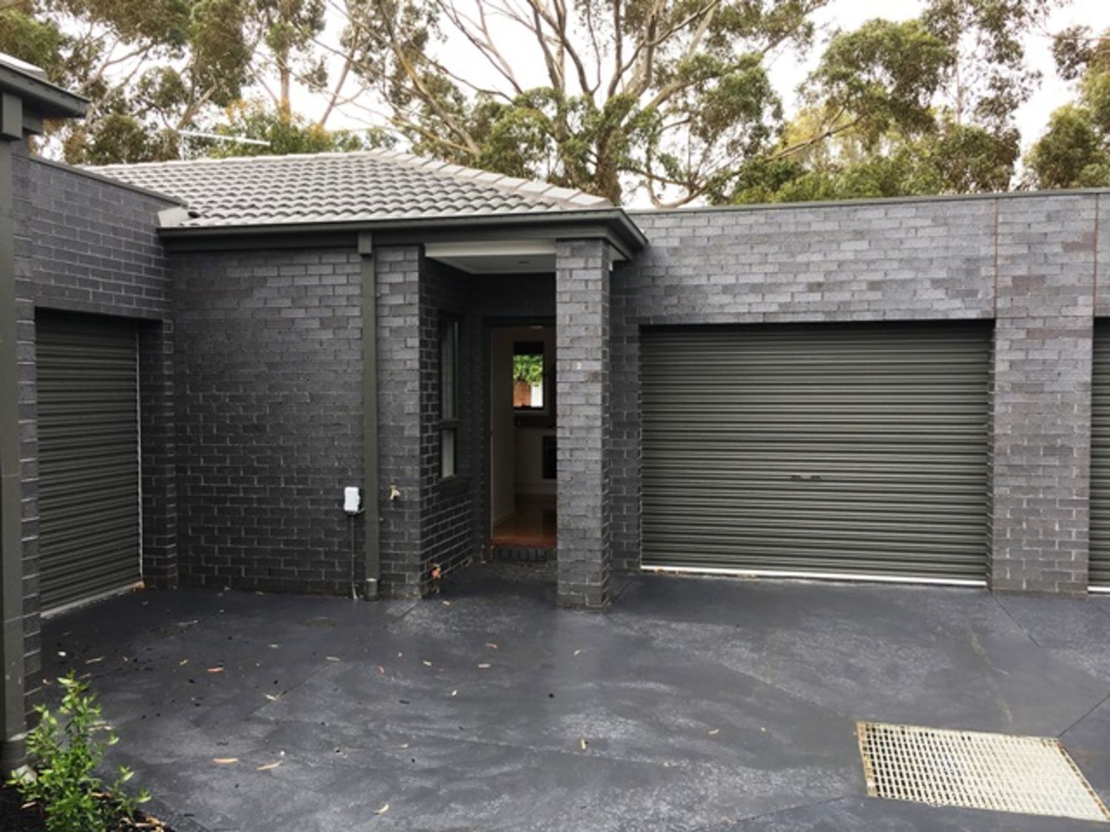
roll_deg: -0.7
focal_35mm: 29
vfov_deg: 48.2
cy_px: 416
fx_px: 930
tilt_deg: -5.4
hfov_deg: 61.7
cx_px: 555
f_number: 2.2
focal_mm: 4.15
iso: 25
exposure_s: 1/206
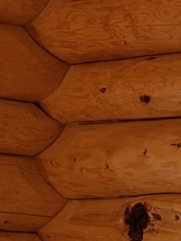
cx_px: 340
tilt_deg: -4.9
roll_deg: -0.2
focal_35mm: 152
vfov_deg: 12.5
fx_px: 1058
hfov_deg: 9.3
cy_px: 339
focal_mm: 6.76
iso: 250
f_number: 1.78
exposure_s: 1/60
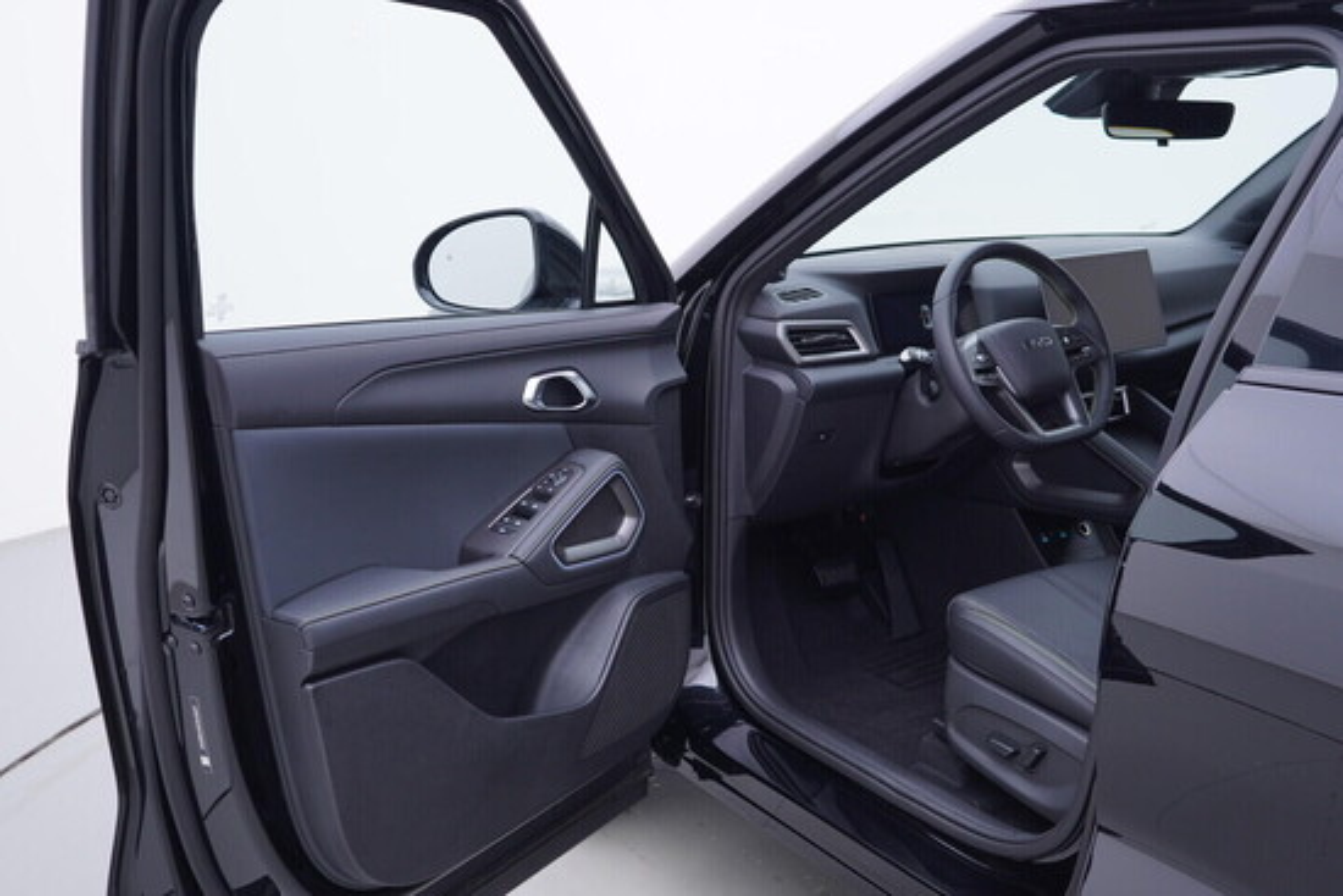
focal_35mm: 36
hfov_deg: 53.1
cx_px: 672
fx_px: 1343
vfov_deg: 36.9
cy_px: 448
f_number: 3.2
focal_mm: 24
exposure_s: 1/50
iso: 125
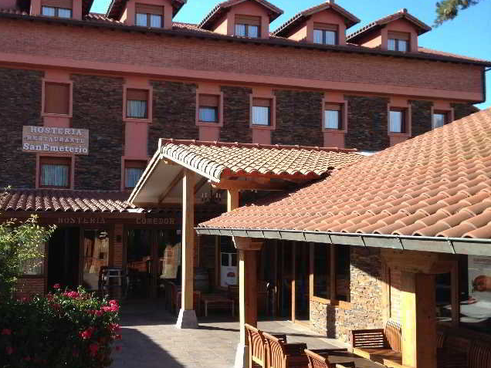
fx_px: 624
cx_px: 184
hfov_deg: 42.6
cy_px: 184
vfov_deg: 32.9
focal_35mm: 44
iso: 50
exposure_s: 1/511
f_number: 2.4
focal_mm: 4.28
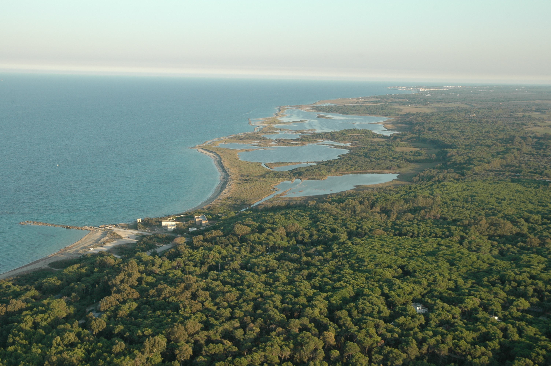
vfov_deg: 25.7
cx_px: 276
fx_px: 803
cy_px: 183
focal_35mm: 52
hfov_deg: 37.9
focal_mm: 35
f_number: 8
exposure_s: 1/250
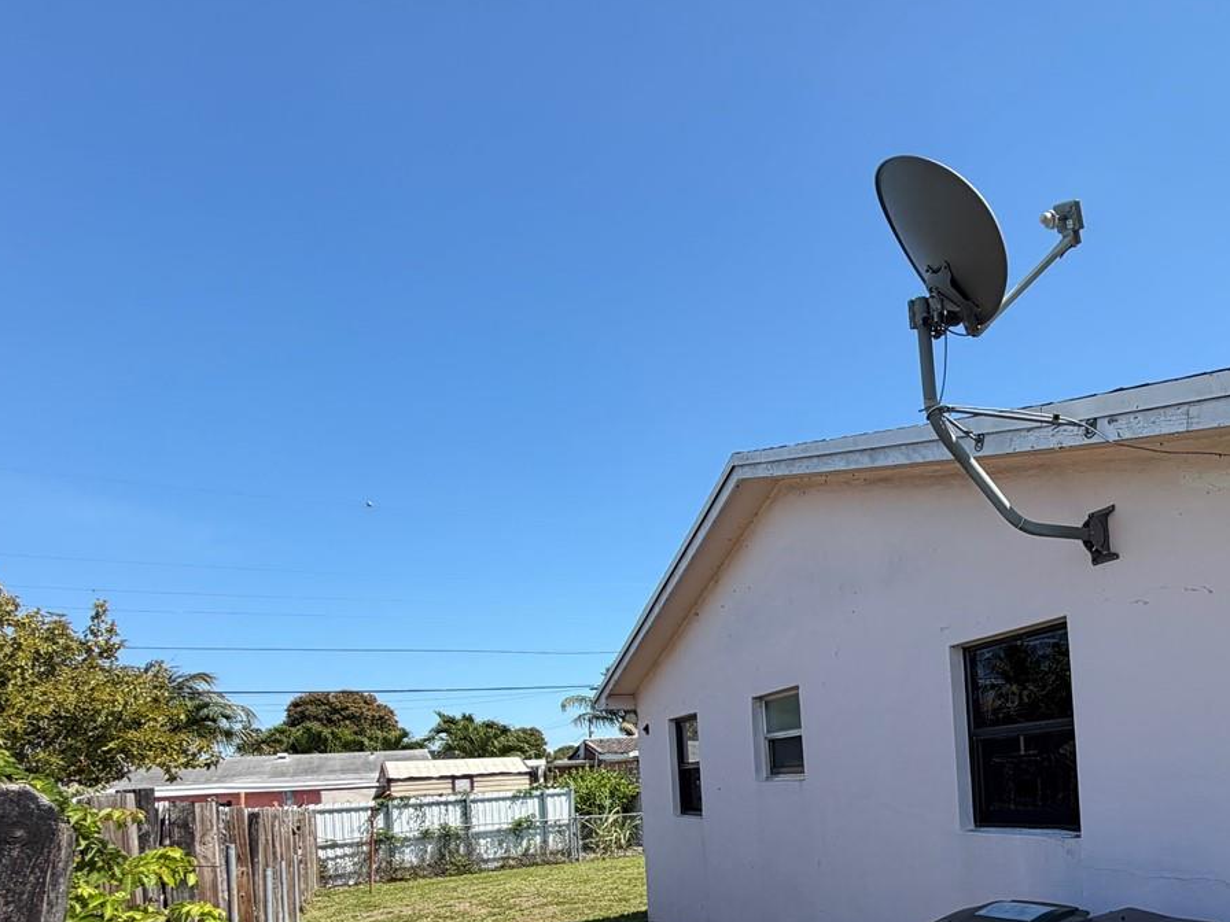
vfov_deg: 51.2
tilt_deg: +1.5
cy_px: 748
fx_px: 888
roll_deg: +5.8
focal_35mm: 25
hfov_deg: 61.6
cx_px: 1039
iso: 25
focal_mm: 2.22
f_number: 2.2
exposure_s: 1/770
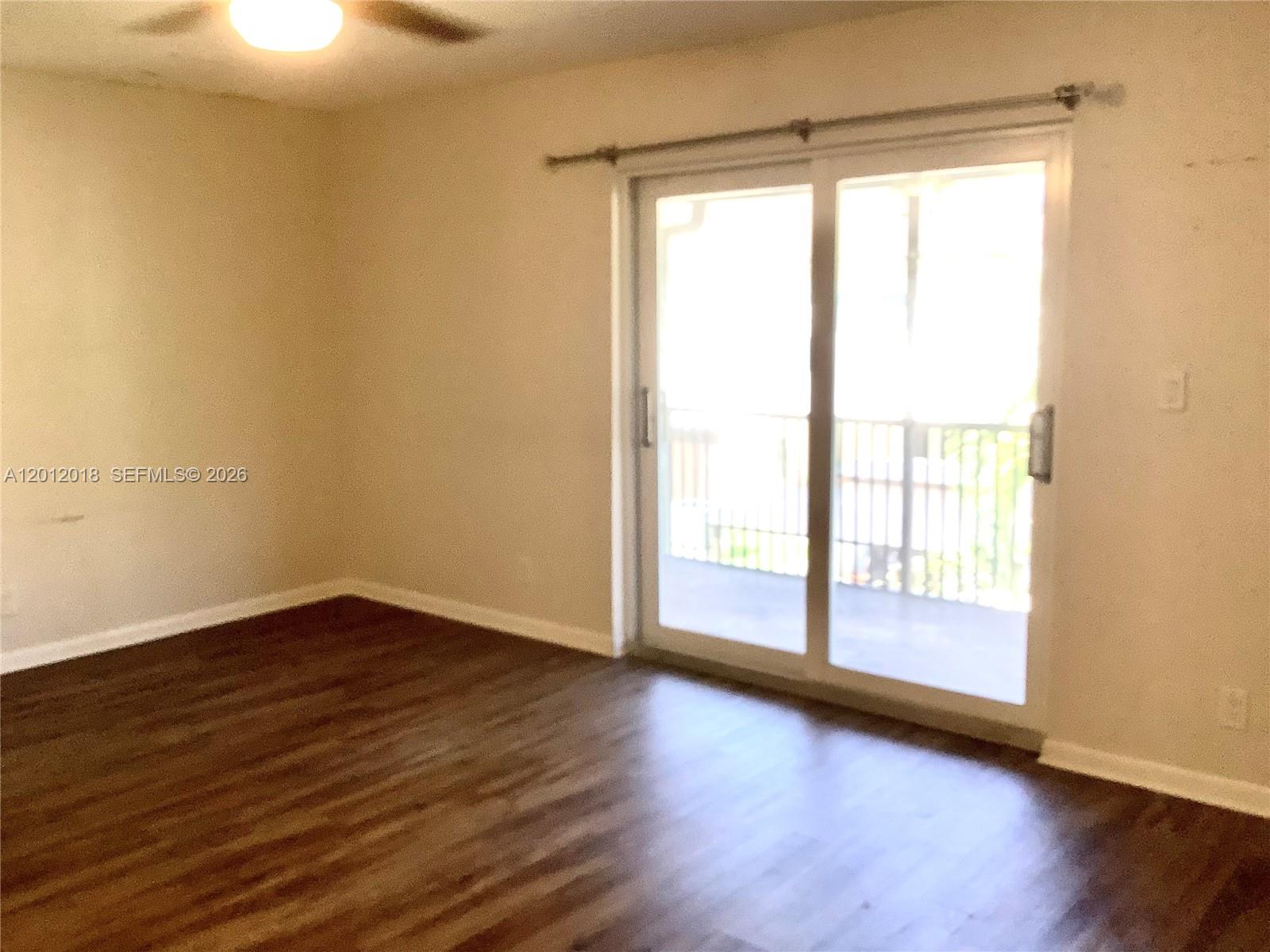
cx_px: 635
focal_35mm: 31
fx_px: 1137
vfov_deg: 45.4
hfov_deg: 58.4
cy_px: 476
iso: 80
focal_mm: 3.3
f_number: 2.4
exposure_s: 1/60
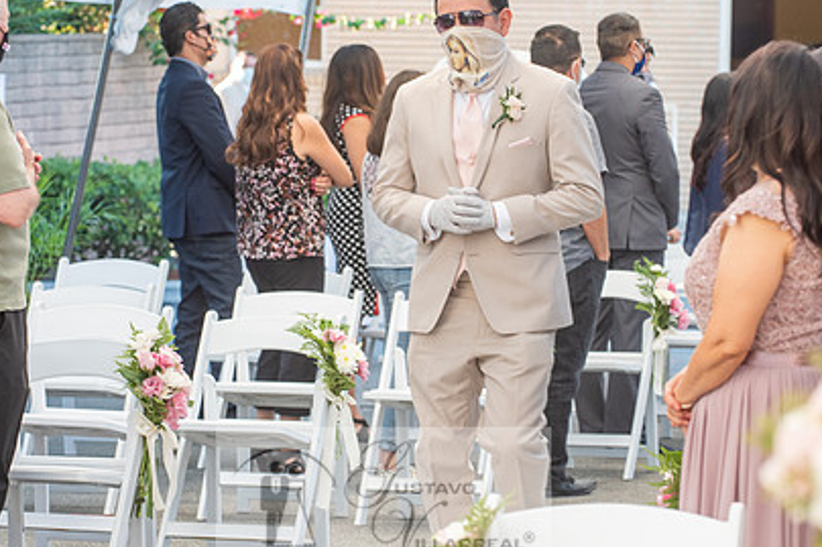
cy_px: 284
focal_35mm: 201
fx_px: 4587
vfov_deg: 6.8
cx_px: 383
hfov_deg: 10.2
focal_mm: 130
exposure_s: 1/125
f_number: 5.6
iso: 640
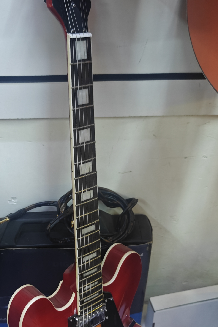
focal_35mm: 48
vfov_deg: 41.0
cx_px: 73
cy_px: 188
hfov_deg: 27.9
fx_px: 436
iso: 800
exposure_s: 1/100
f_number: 1.7
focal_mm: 6.06
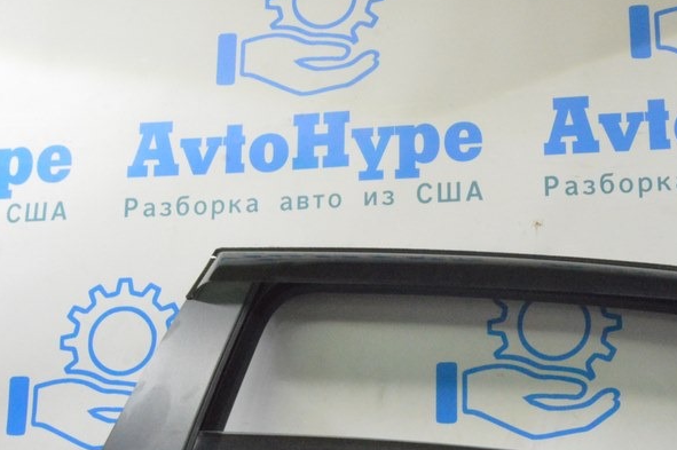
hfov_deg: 37.5
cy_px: 299
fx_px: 977
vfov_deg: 25.8
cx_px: 491
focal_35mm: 52
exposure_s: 1/20
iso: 6400
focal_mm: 20
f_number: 20
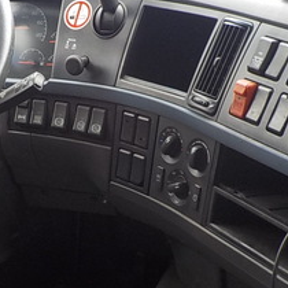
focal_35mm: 81
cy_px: 170
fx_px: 762
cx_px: 71
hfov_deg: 21.2
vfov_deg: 21.4
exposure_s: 1/40
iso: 125
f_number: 3.3
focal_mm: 4.1
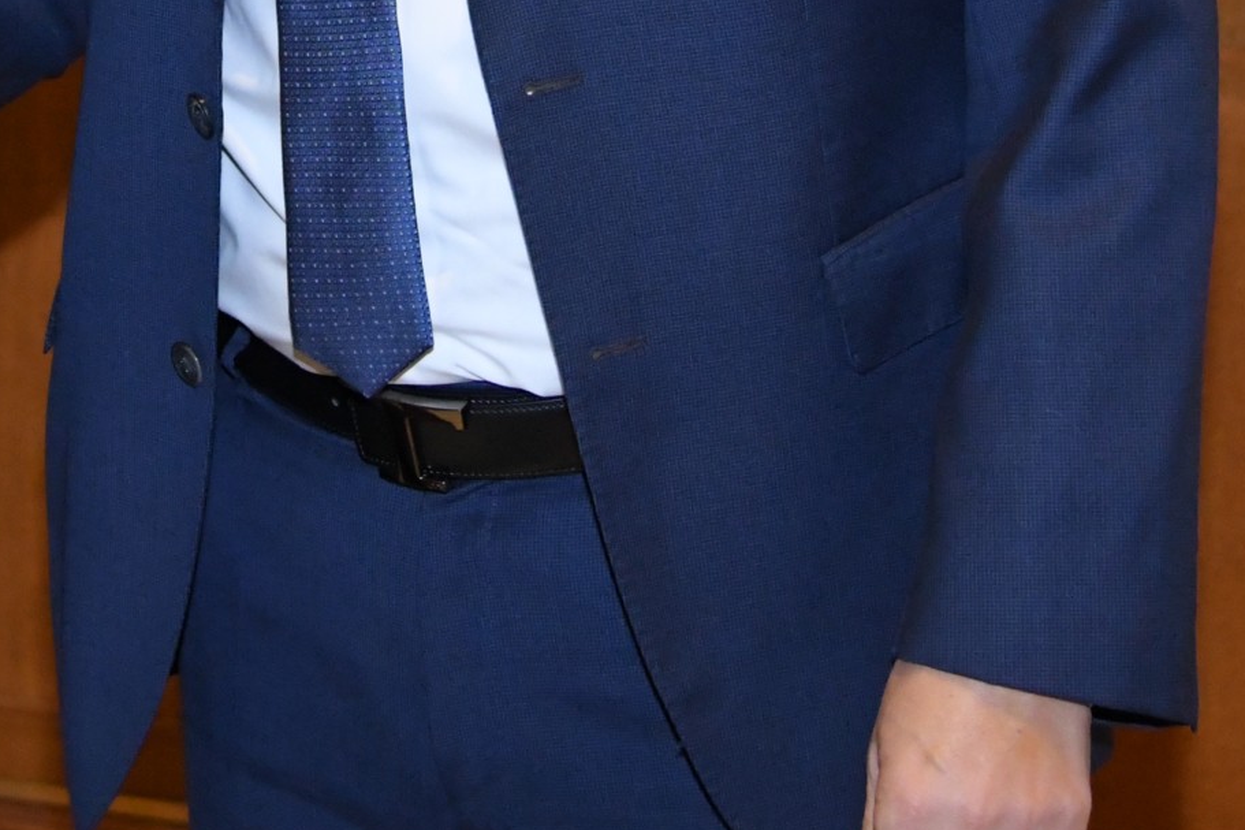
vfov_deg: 7.7
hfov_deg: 11.8
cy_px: -513
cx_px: 189
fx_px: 6016
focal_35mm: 174
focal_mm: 48
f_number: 4
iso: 4000
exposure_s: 1/250
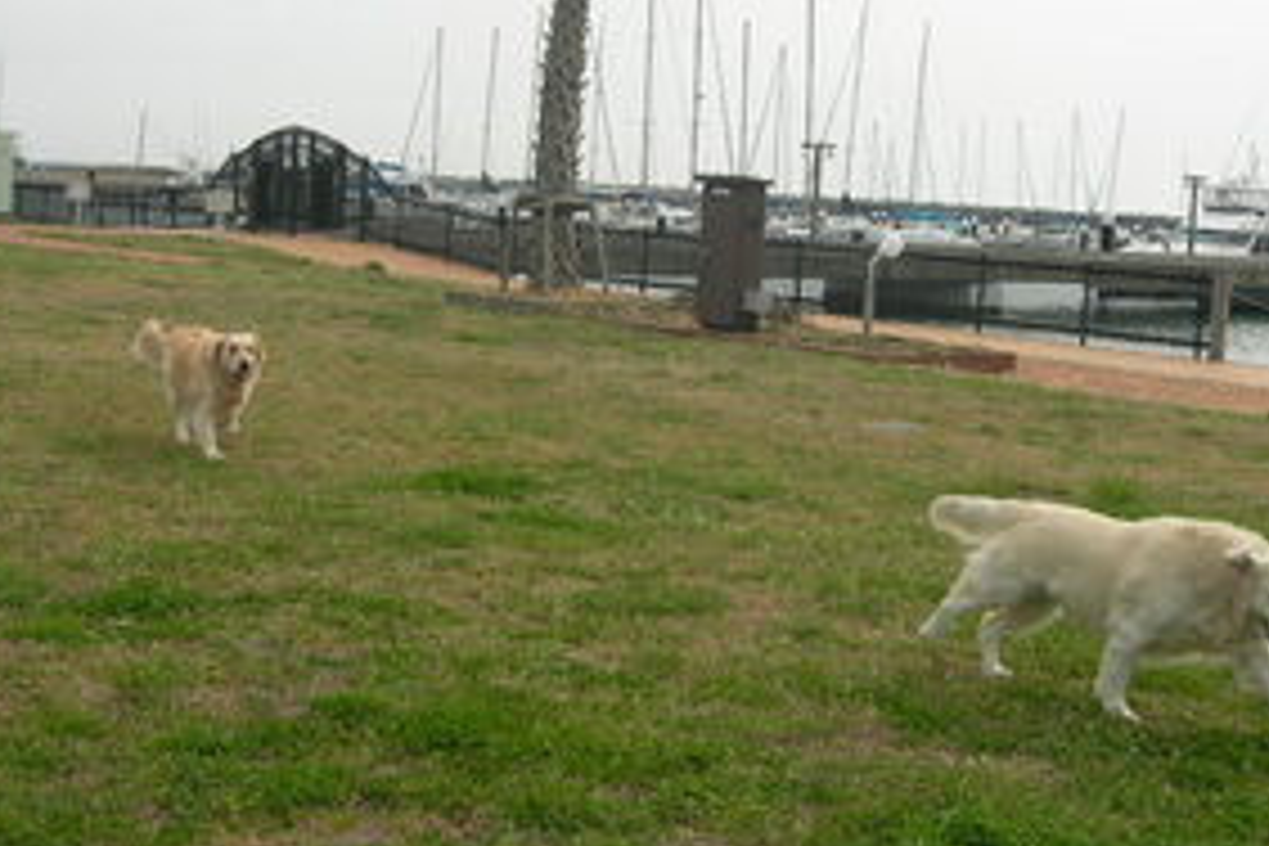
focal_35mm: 56
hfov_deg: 35.6
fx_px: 1974
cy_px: 378
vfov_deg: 24.2
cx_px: 693
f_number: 4.8
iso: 50
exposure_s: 1/395
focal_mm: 7.8
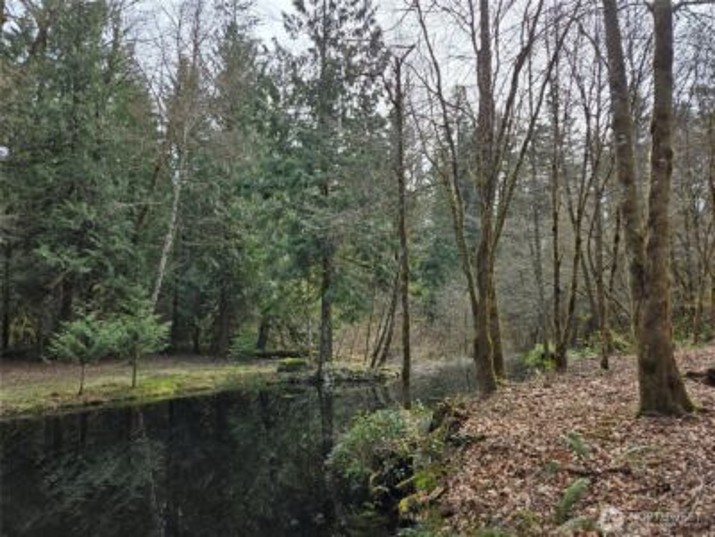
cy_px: 268
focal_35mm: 23
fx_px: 475
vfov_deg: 58.9
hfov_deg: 73.9
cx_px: 358
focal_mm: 5.4
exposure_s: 1/1276
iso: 25
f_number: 1.8
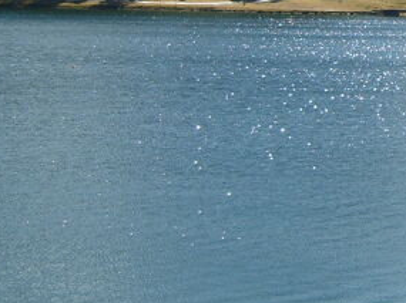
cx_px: 695
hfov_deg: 14.4
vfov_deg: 11.8
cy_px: -47
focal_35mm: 123
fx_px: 1441
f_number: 7.1
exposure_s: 1/180
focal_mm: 7.4
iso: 50
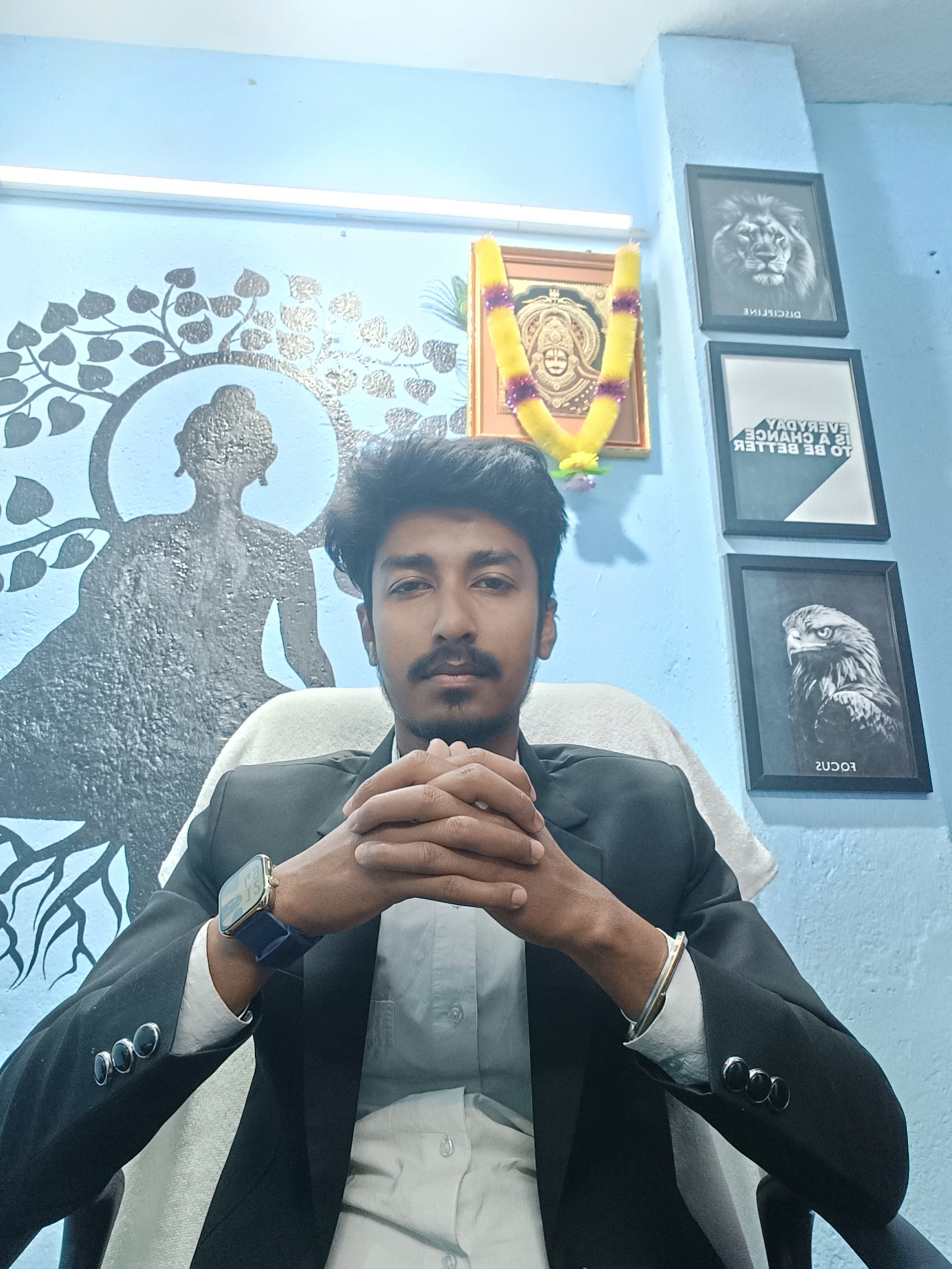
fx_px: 880
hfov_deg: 56.8
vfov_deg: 71.6
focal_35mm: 24
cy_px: 634
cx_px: 476
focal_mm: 3.23
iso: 320
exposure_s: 1/33.3
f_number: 2.45
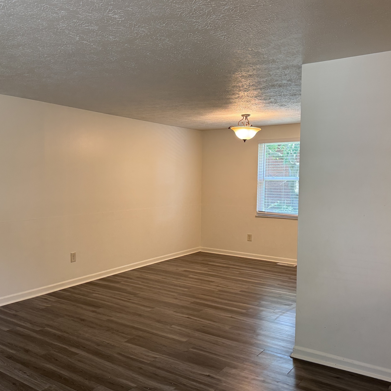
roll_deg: -0.4
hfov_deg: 50.8
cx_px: 160
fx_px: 409
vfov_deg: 51.1
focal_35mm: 32
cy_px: 198
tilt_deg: -3.9
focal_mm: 6.76
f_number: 1.78
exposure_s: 1/120
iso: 200
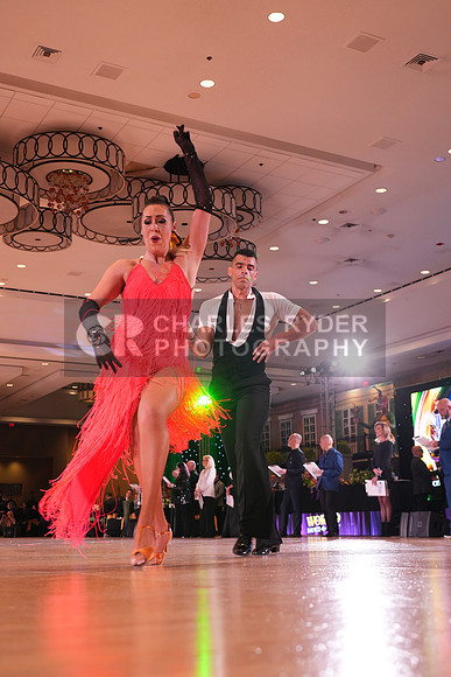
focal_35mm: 42
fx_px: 789
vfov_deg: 46.4
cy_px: 338
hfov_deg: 31.9
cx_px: 226
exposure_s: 1/200
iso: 1600
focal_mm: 42
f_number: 4.5
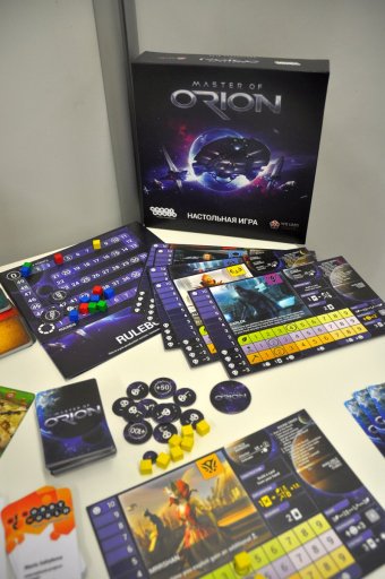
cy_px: 290
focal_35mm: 27
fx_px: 434
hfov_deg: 47.8
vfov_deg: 67.4
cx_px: 192
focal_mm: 18
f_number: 4
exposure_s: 1/60
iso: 560
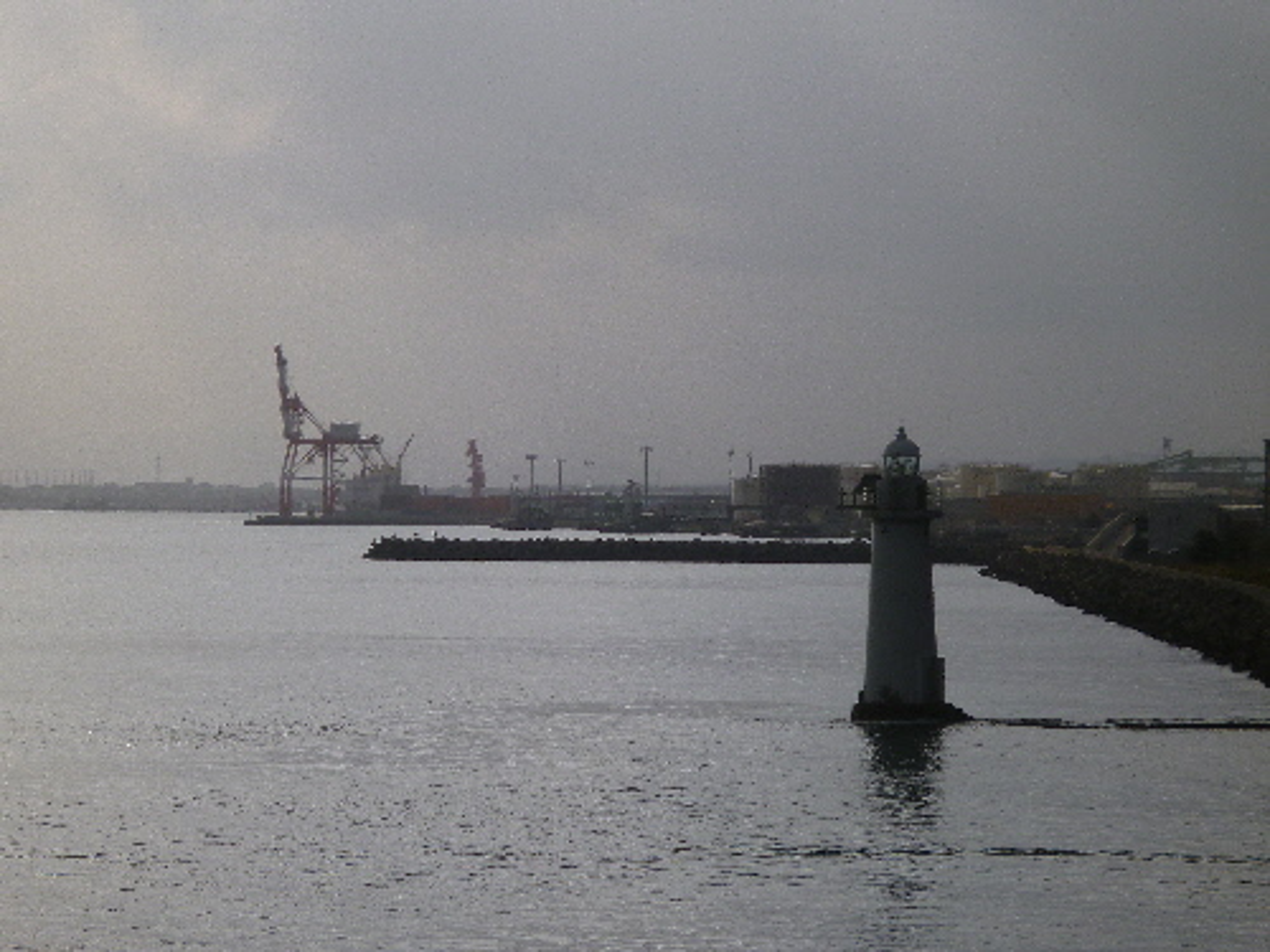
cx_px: 635
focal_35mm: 134
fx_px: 4916
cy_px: 476
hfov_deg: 14.7
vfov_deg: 11.1
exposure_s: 1/1000
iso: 100
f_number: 5.9
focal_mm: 21.5
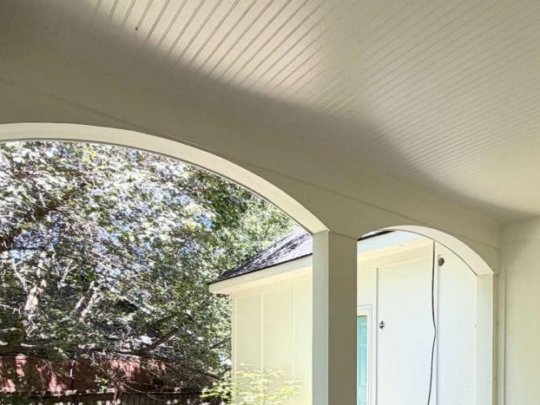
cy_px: 365
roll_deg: -0.6
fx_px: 421
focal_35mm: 27
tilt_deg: -0.7
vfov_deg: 46.4
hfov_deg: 54.1
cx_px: 516
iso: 64
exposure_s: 1/121
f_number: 2.2
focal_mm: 2.22
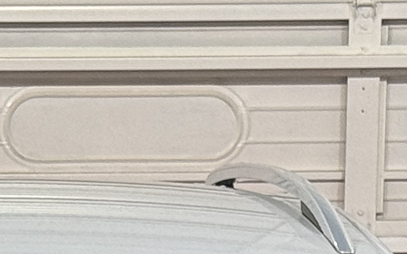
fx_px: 3639
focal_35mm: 328
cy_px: 923
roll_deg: -0.1
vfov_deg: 3.8
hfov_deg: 6.4
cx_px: -34
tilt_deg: -12.8
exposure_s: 1/60
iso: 64
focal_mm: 6.76
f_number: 1.78
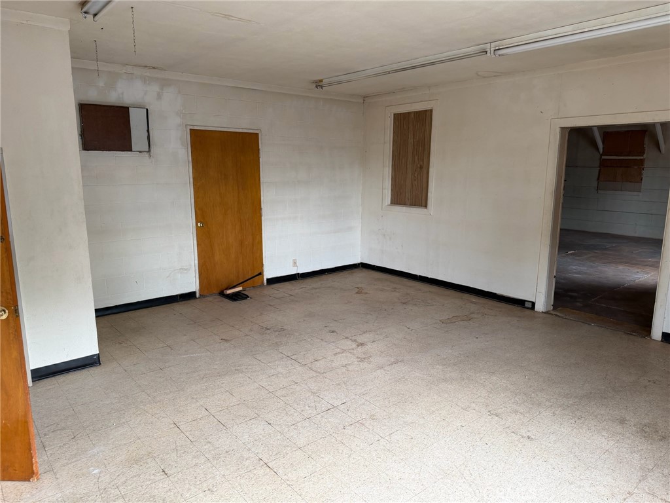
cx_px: 335
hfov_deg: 71.6
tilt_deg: -10.8
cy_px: 252
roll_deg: -0.3
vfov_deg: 56.8
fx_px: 465
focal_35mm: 24
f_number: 1.78
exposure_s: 1/121
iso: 160
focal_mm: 6.76
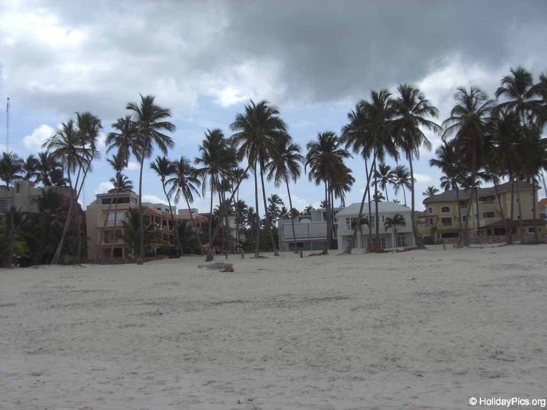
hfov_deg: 49.0
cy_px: 205
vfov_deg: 37.7
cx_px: 274
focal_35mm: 38
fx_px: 600
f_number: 8
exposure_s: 1/160
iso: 64
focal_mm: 6.2
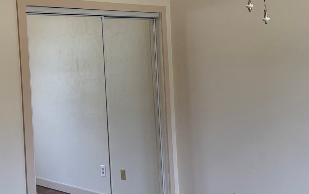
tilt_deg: -1.3
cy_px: 56
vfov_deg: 25.6
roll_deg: +2.4
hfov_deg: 40.2
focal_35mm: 50
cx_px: 136
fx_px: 421
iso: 80
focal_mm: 6.76
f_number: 1.78
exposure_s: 1/170
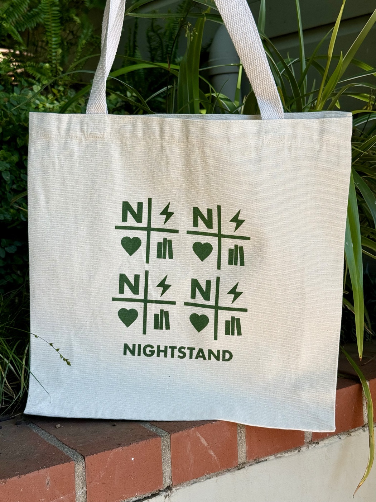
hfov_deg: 30.3
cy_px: 251
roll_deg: +1.5
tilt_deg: -9.2
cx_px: 188
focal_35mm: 48
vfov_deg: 39.7
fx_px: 695
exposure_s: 1/625
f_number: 1.78
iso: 64
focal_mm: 6.76
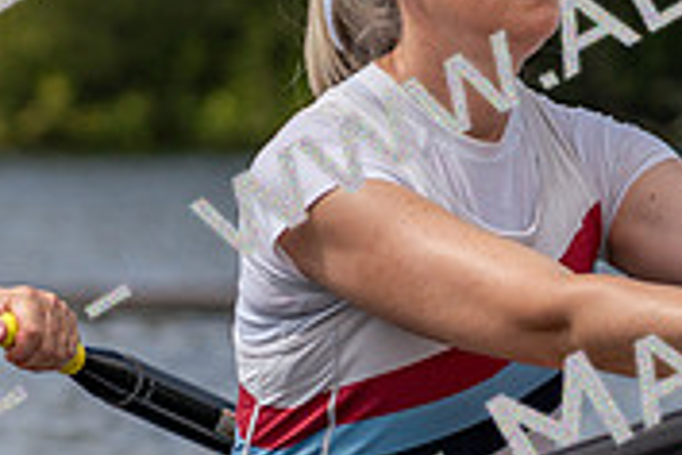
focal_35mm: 655
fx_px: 12408
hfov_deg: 3.1
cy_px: 322
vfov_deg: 2.1
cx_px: -89
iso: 200
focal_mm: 200
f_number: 5.6
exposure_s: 1/1600
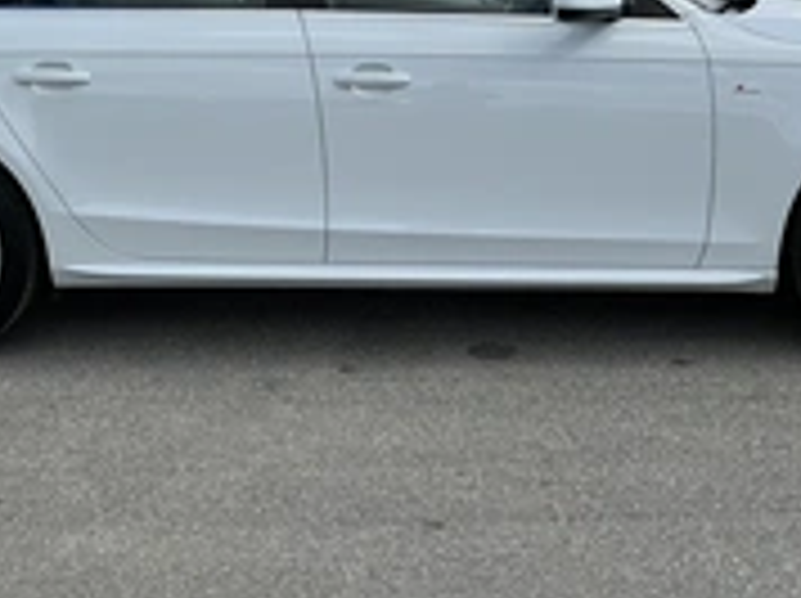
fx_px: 1456
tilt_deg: -8.2
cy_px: 166
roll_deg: +1.3
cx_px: 396
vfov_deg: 23.1
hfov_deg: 30.8
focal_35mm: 63
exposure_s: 1/1912
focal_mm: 3
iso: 25
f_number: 1.8
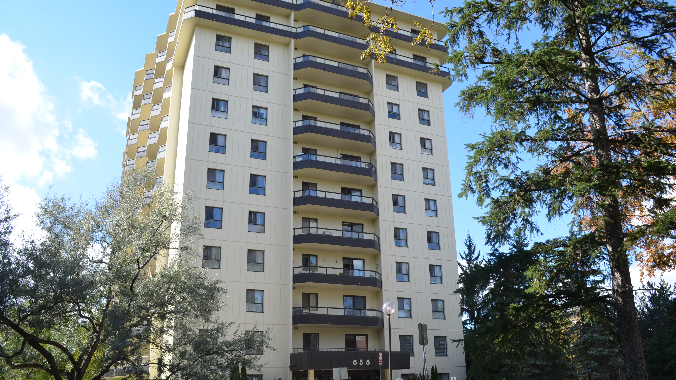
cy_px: 221
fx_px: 520
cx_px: 339
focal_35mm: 29
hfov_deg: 66.1
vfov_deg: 40.1
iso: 200
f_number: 8
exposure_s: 1/250
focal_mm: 18
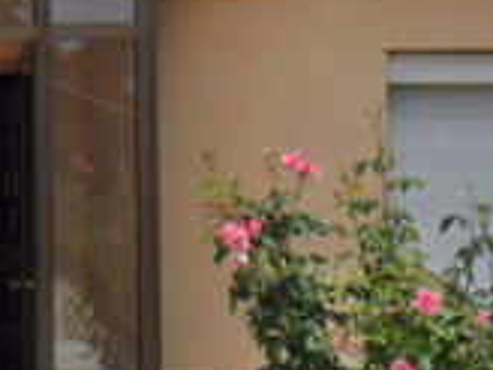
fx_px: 2891
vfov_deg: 7.2
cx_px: -189
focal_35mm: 203
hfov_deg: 9.5
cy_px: -113
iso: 100
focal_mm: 6.6
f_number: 10.1
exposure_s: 1/180
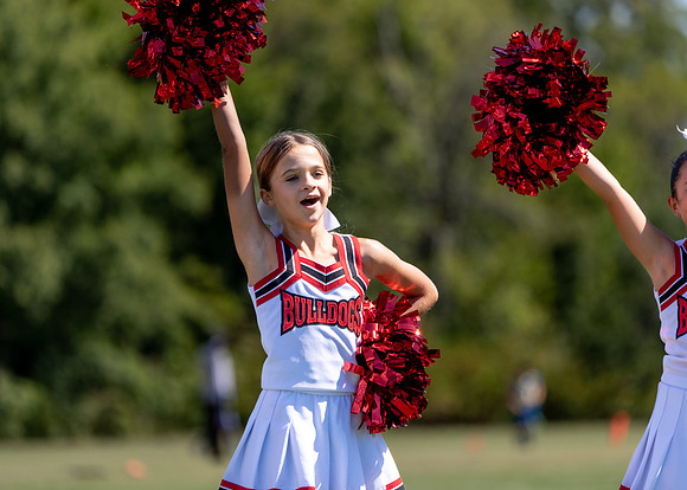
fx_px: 7340
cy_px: 233
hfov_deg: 5.4
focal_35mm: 376
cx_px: 369
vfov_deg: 3.8
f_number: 5.6
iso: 200
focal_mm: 324
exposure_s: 1/1000
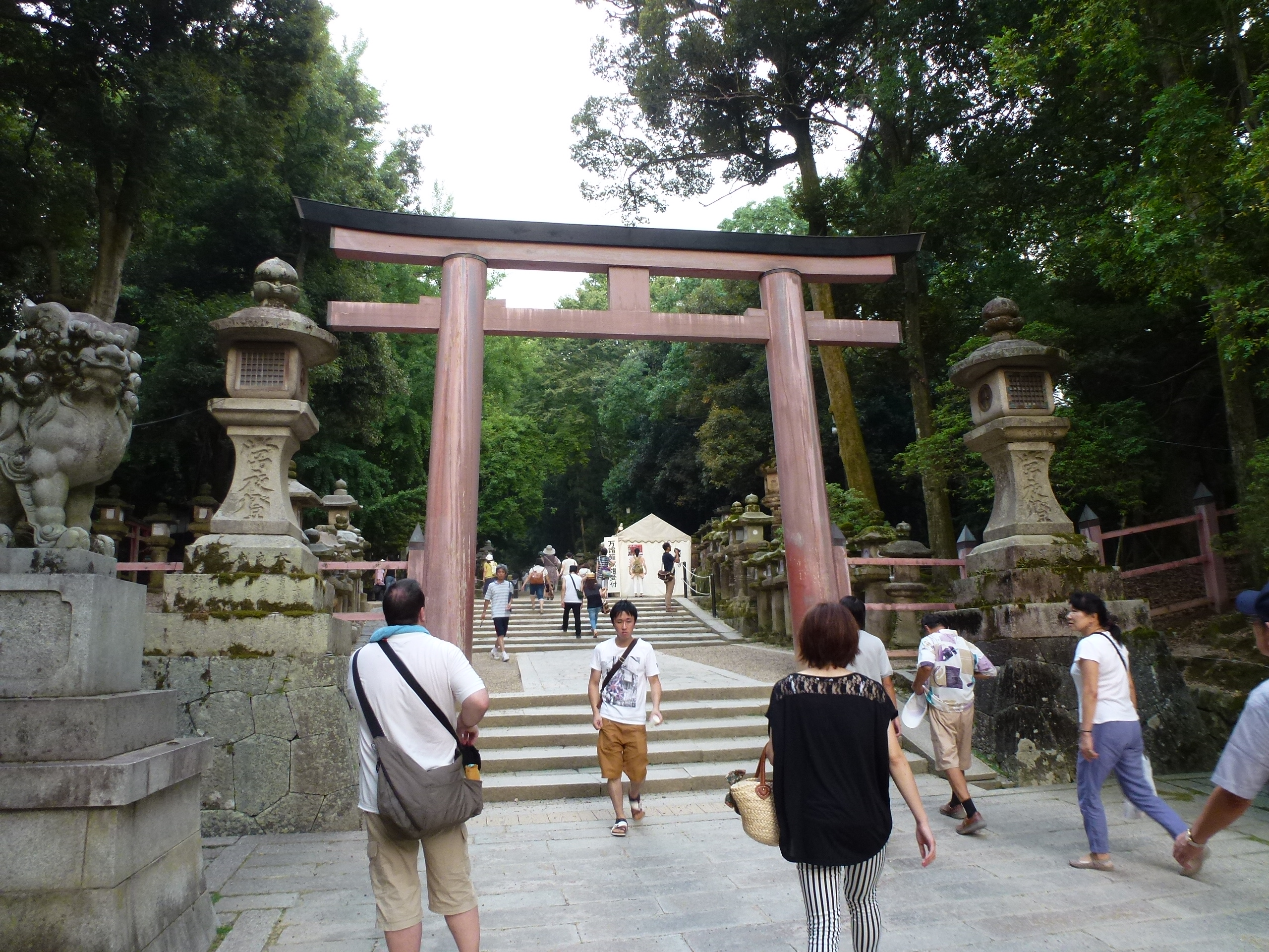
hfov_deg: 71.6
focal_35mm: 24
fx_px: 880
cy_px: 476
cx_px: 634
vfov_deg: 56.8
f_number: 3.3
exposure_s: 1/60
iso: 160
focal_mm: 4.3
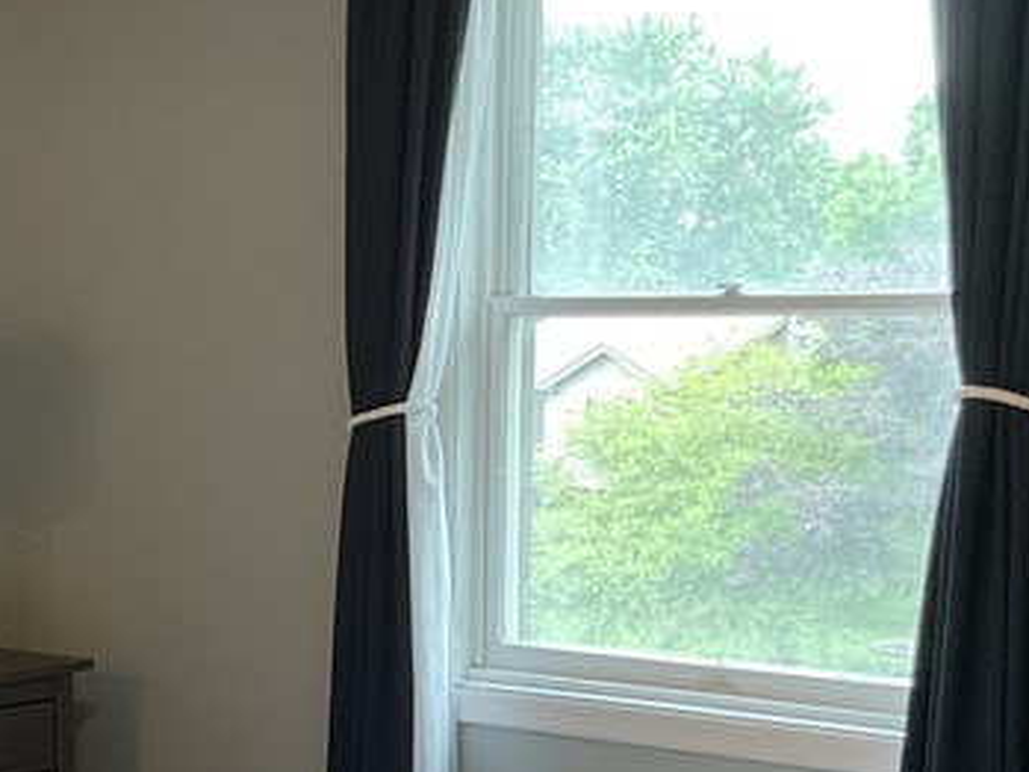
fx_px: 2528
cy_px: 625
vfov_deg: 17.2
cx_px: 18
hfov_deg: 22.2
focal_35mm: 85
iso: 160
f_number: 1.8
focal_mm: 3
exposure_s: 1/60
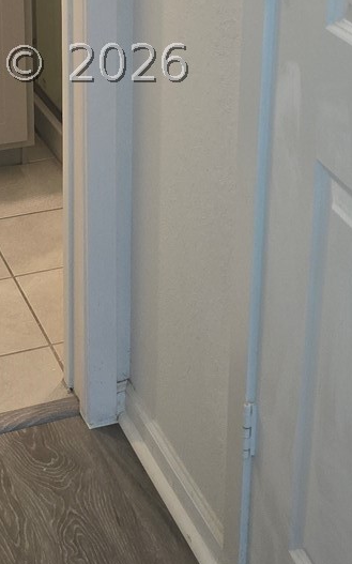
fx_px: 1137
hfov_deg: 17.6
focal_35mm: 74
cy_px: 63
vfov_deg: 27.0
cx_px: 125
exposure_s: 1/60
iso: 80
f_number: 1.7
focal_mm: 6.3
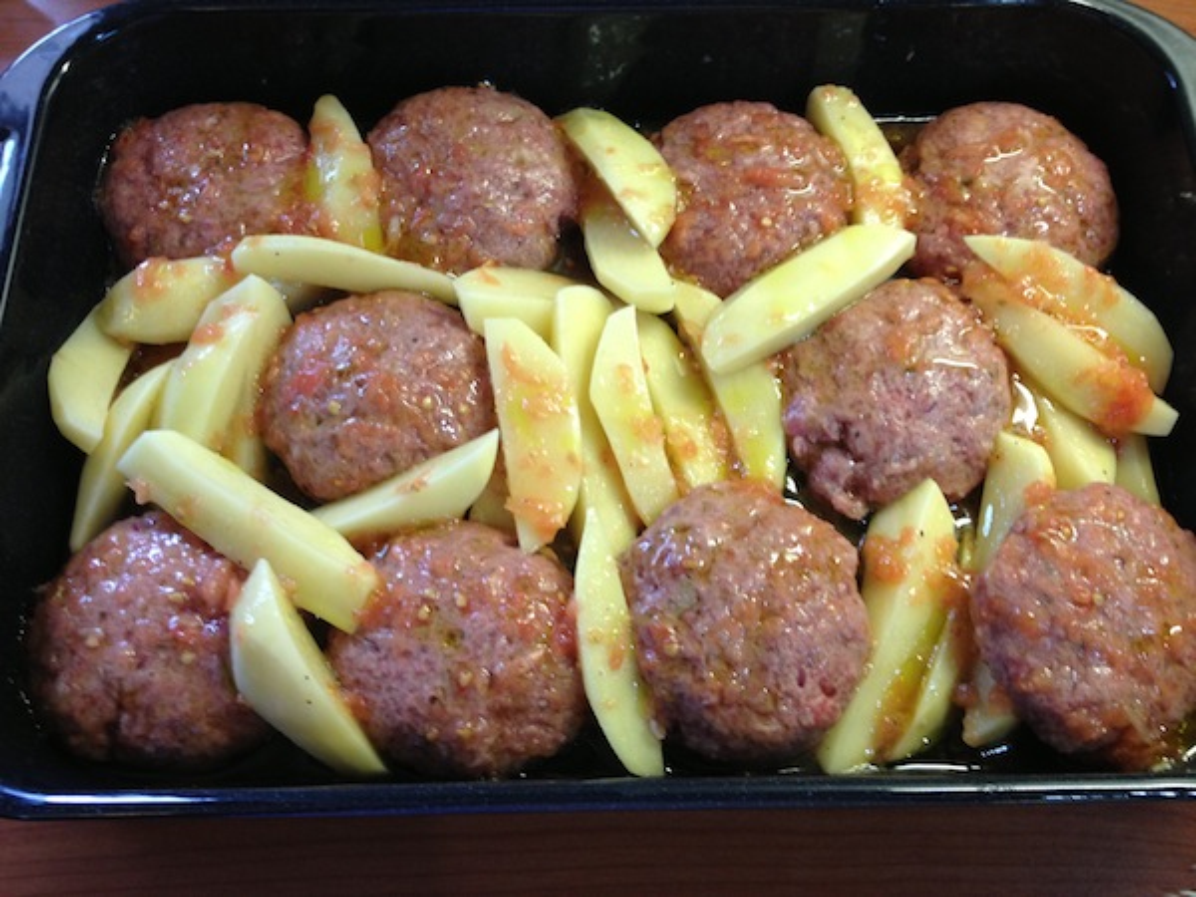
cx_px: 598
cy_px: 448
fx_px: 1209
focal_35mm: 35
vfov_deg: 40.7
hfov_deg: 52.6
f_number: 2.4
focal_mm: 4.28
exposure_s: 1/20
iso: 100
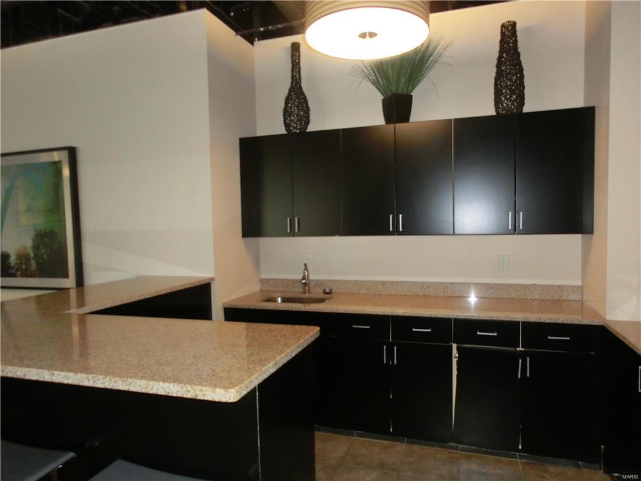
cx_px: 320
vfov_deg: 56.8
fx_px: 444
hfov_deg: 71.6
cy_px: 240
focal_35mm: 24
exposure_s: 1/13
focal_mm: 4.24
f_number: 3
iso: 400
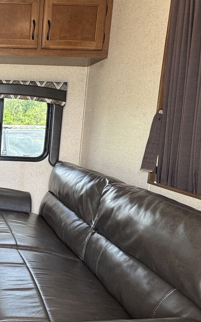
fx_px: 324
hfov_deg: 29.5
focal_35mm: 37
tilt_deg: -9.5
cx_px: -41
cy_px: 175
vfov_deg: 52.7
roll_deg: -1.1
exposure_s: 1/99
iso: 100
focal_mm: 2.22
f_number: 2.2
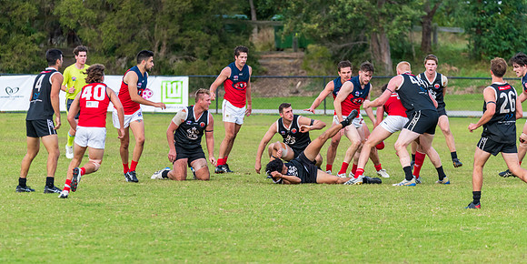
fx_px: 4408
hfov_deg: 6.8
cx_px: 264
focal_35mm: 324
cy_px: 132
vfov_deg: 3.4
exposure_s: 1/1250
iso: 800
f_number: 5.6
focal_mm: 300
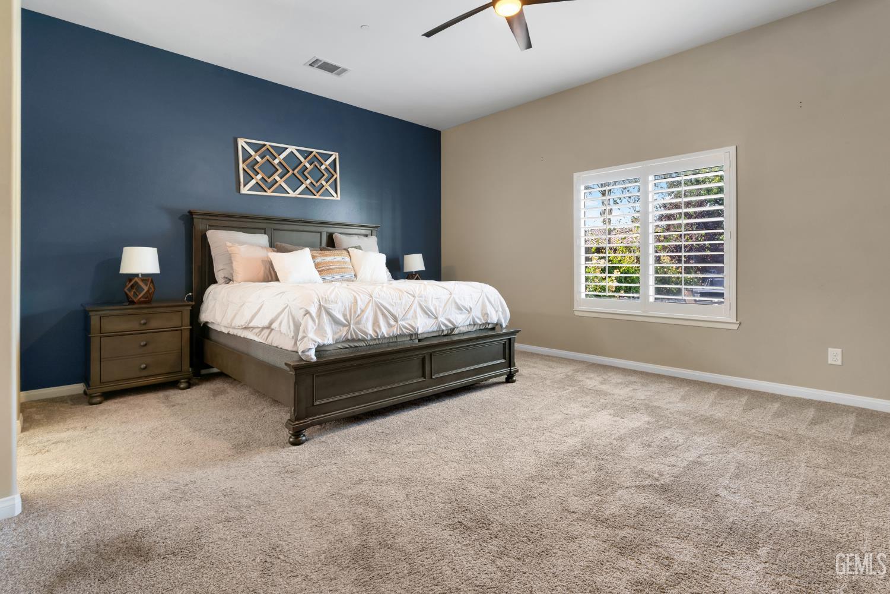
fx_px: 420
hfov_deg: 93.3
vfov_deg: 70.4
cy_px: 297
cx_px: 445
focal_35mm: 17
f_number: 7.1
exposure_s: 1/80
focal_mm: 17
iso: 100
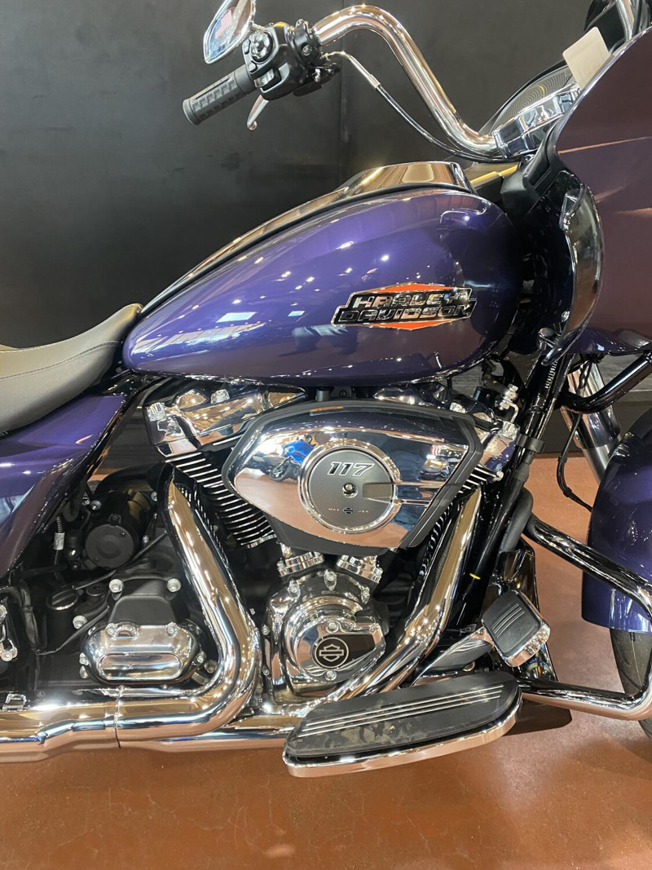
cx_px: 326
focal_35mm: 26
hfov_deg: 53.1
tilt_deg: -27.3
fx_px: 653
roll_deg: -1.5
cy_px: 435
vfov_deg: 67.3
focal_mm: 4.25
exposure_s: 1/60
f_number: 1.8
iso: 400
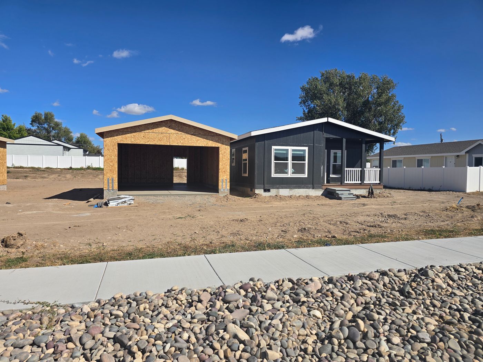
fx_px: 321
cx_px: 242
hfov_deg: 73.9
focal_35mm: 23
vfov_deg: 58.9
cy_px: 181
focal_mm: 6.3
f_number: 1.7
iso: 12
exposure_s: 1/1005
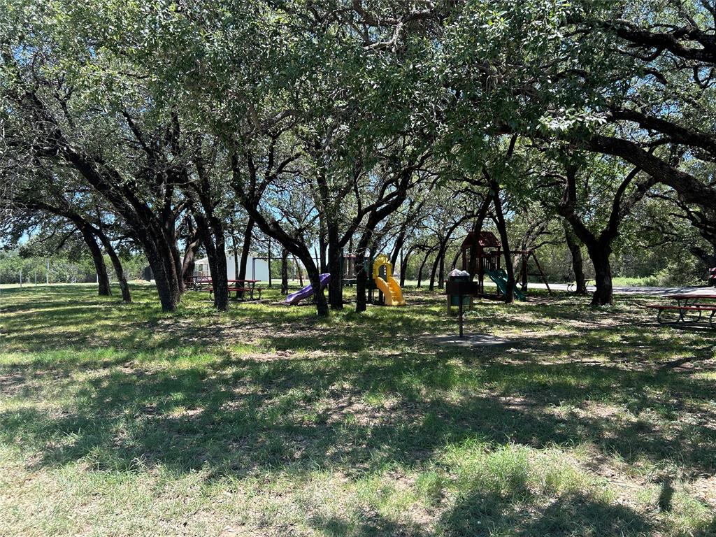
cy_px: 268
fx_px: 538
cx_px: 358
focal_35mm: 26
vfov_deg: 53.1
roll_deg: +0.7
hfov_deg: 67.3
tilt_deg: +0.6
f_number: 1.5
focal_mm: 5.7
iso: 50
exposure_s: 1/718
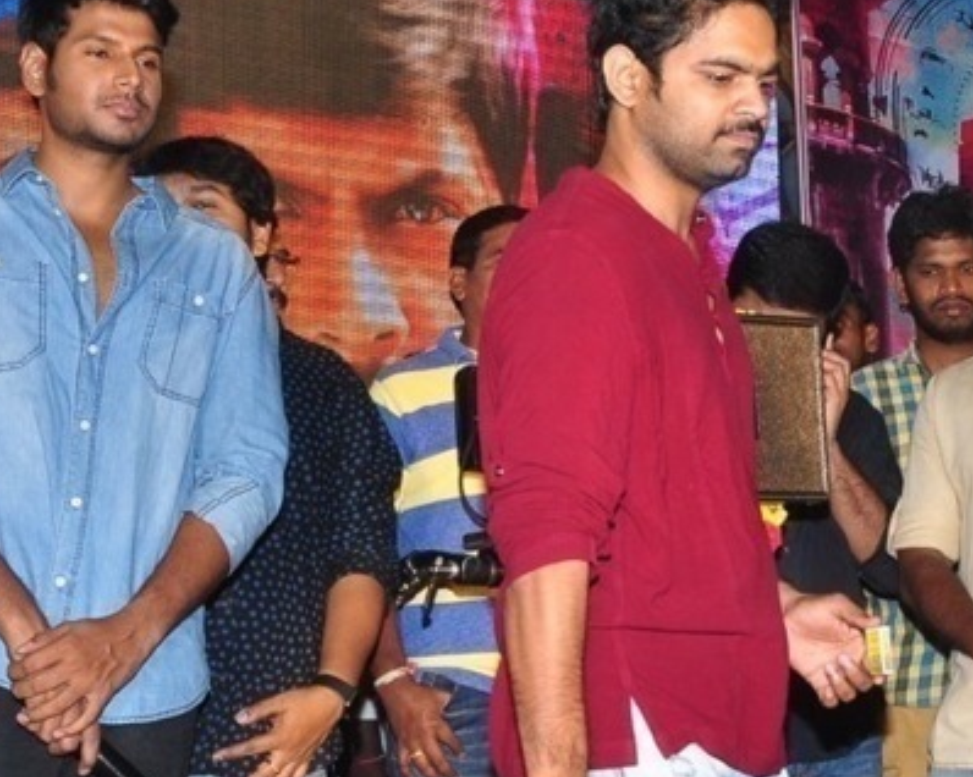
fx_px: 2135
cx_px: 601
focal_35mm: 74
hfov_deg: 25.6
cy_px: 425
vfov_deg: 20.6
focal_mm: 21
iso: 640
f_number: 9
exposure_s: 1/125
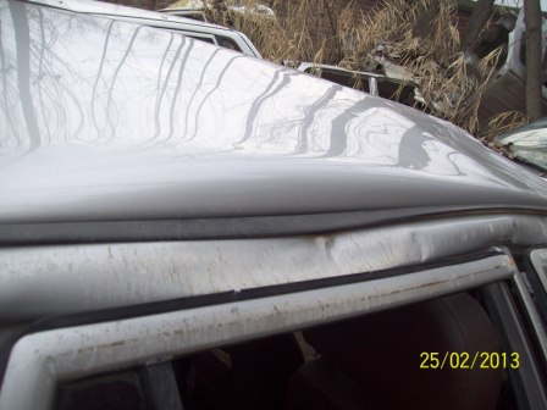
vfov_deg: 39.7
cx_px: 274
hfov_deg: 51.4
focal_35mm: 36
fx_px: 569
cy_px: 205
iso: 80
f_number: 2.7
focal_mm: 6
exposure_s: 1/257
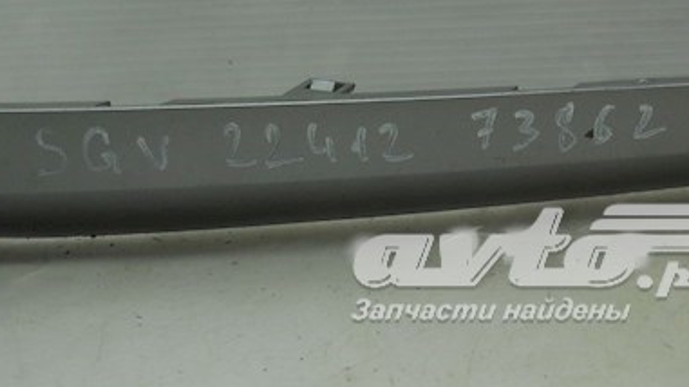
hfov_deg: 27.6
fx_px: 1370
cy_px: 259
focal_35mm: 75
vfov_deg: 16.0
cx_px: 559
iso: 80
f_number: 3.1
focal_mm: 6.72
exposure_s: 1/50
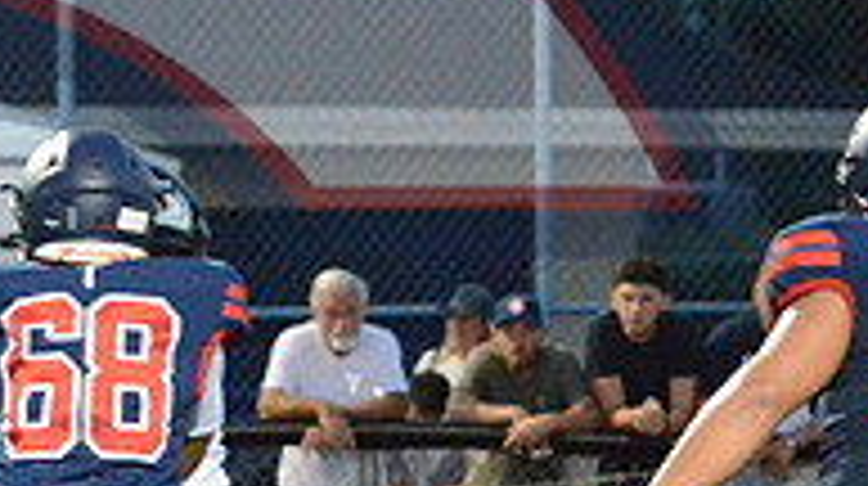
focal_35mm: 637
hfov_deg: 3.4
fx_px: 14633
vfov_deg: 1.9
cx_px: -207
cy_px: 436
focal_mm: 135
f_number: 4.8
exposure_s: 1/250
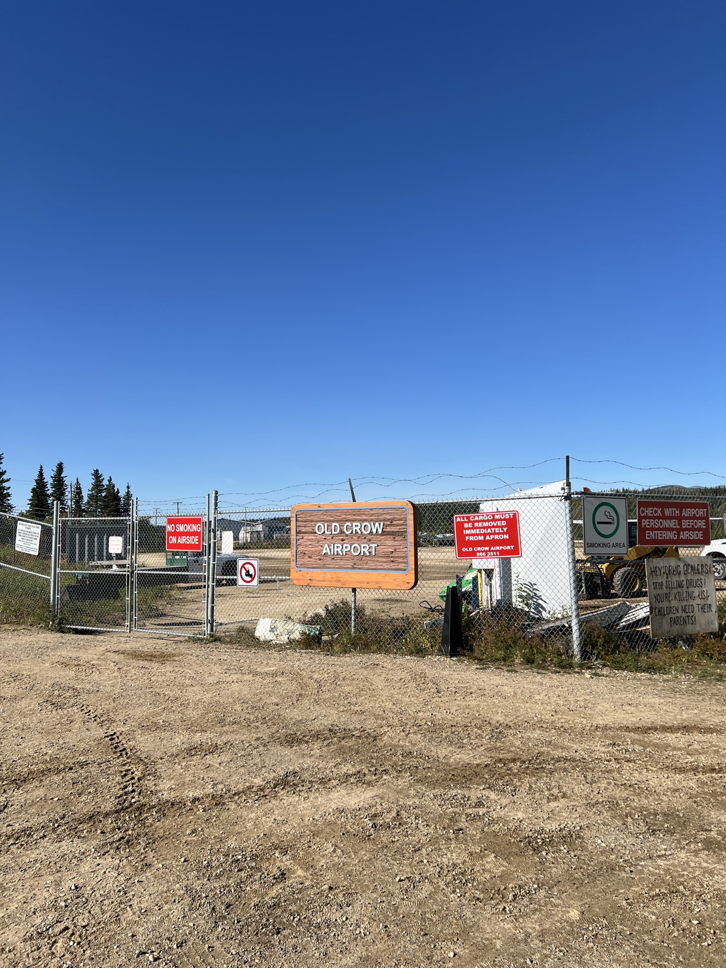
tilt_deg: +4.3
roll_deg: +0.9
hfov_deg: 53.1
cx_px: 363
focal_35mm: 26
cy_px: 484
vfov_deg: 67.3
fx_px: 727
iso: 50
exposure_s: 1/5882
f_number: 1.5
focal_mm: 5.7
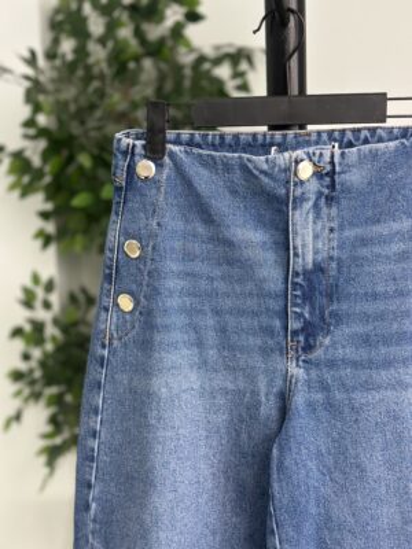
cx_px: 206
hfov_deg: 30.3
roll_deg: +1.4
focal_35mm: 48
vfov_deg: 39.7
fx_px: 762
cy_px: 274
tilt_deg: -8.7
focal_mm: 6.86
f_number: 1.78
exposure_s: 1/50
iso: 125
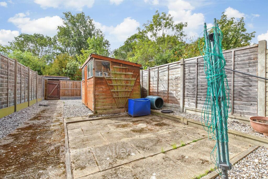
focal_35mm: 16
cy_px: 90
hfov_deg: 96.7
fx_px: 119
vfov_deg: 73.8
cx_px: 134
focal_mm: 11
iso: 400
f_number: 7.1
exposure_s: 1/320
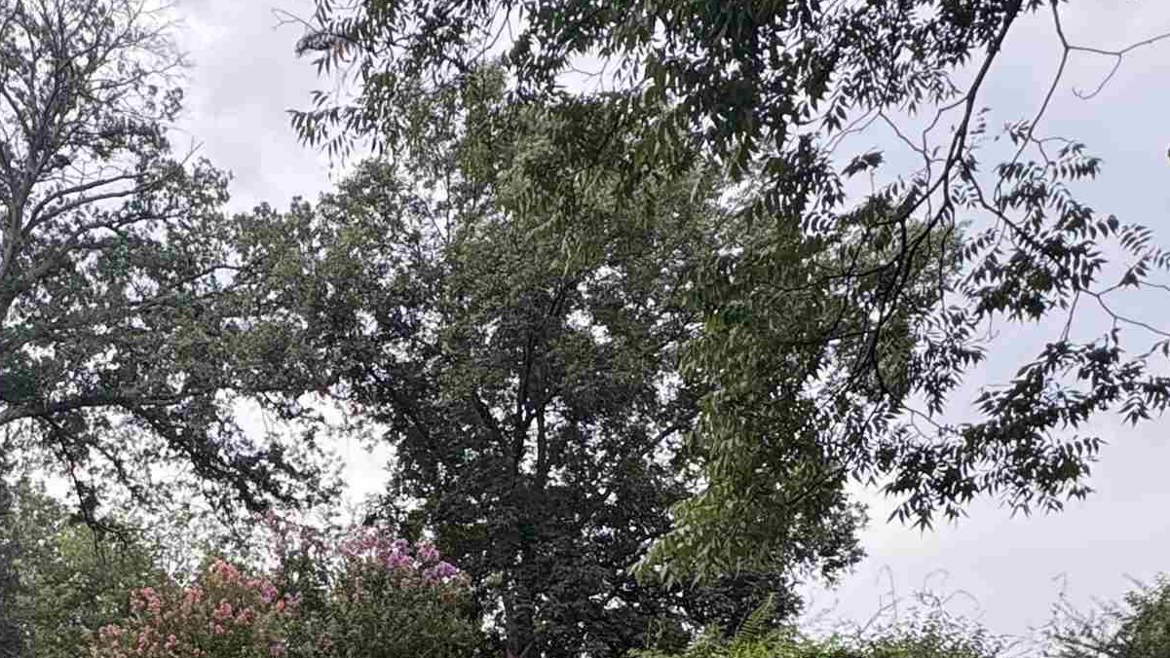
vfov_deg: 26.9
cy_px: 789
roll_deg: -1.1
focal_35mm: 39
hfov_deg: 48.5
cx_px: 222
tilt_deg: +0.6
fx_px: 1210
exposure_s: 1/320
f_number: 2.2
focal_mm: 2.22
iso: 64
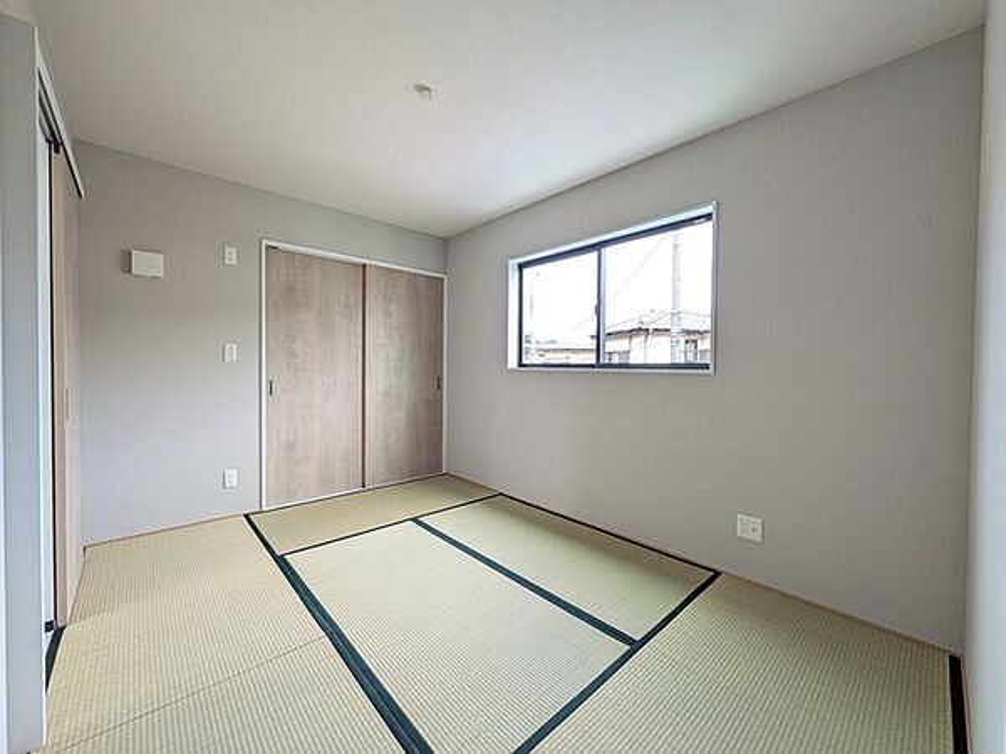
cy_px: 377
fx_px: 407
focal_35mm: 14
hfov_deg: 102.1
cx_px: 503
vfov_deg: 85.7
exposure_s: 1/120
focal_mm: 1.83
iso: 52
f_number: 2.2
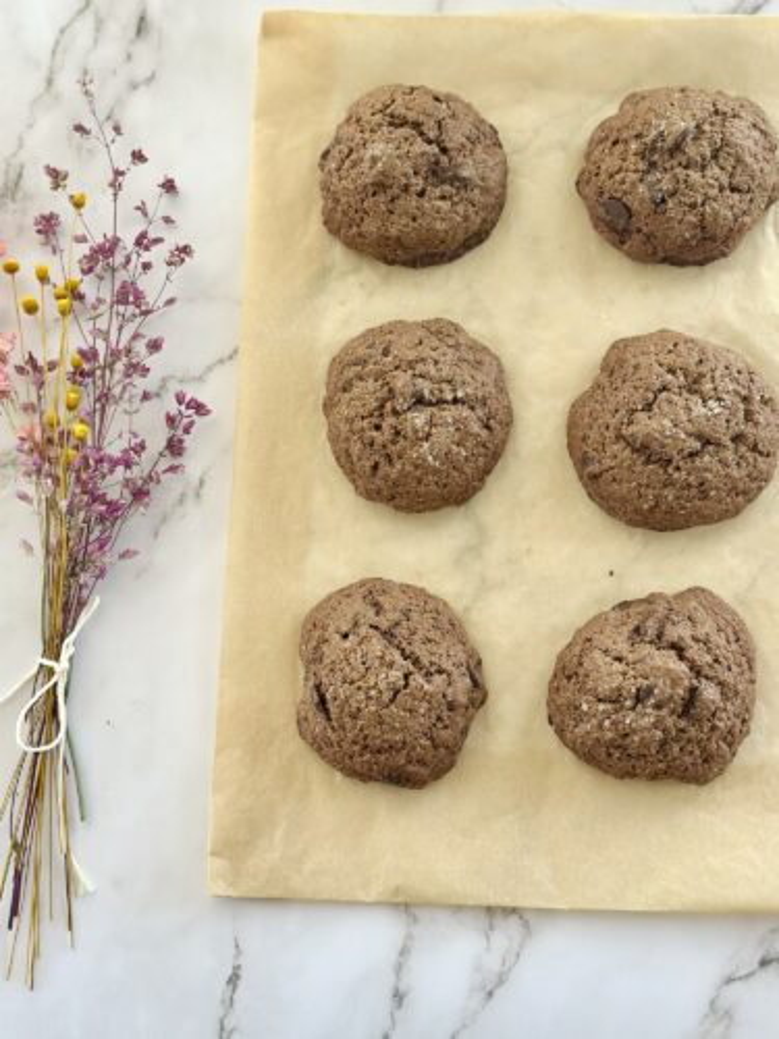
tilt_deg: -82.0
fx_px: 1440
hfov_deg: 30.3
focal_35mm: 48
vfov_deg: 39.7
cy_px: 520
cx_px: 390
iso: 125
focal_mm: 6.86
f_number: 1.78
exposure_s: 1/121
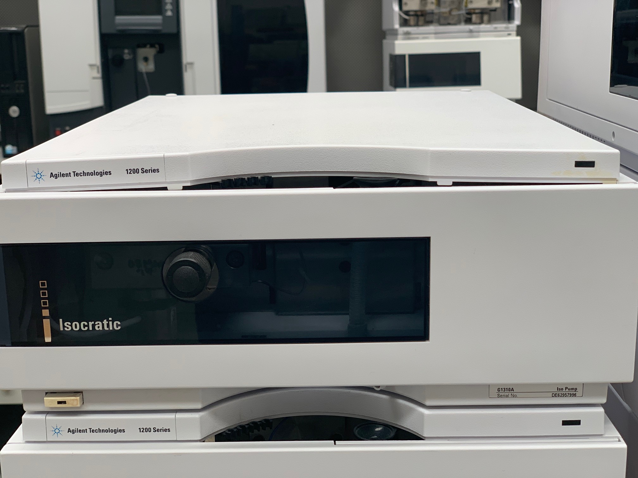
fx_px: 958
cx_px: 319
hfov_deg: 36.8
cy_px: 239
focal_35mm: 52
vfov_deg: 28.0
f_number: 2.4
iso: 40
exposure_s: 1/122
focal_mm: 6
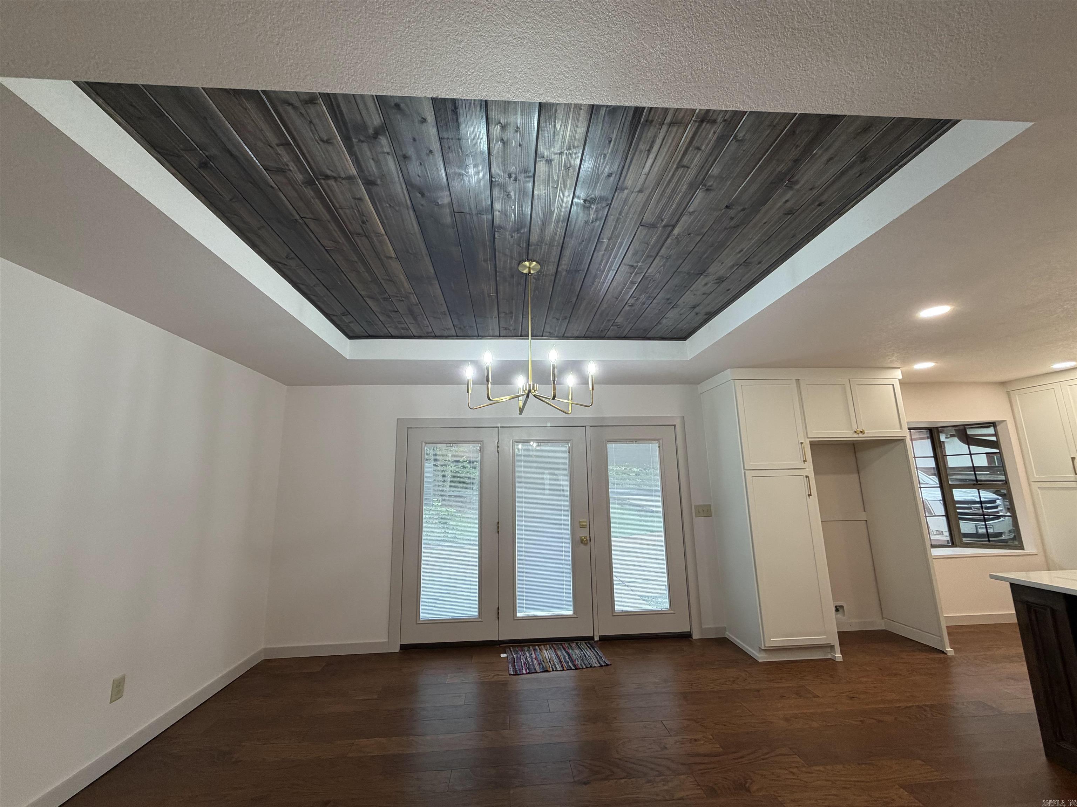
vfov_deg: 85.7
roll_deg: +1.4
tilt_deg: +10.0
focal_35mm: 14
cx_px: 538
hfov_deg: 102.1
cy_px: 404
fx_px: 436
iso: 200
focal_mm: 2.22
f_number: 2.2
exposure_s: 1/60
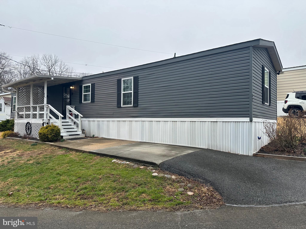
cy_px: 114
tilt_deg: +0.5
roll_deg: +0.2
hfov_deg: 71.6
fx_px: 212
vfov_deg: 56.8
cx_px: 153
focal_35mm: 24
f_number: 1.78
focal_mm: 6.86
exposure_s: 1/1171
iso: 80
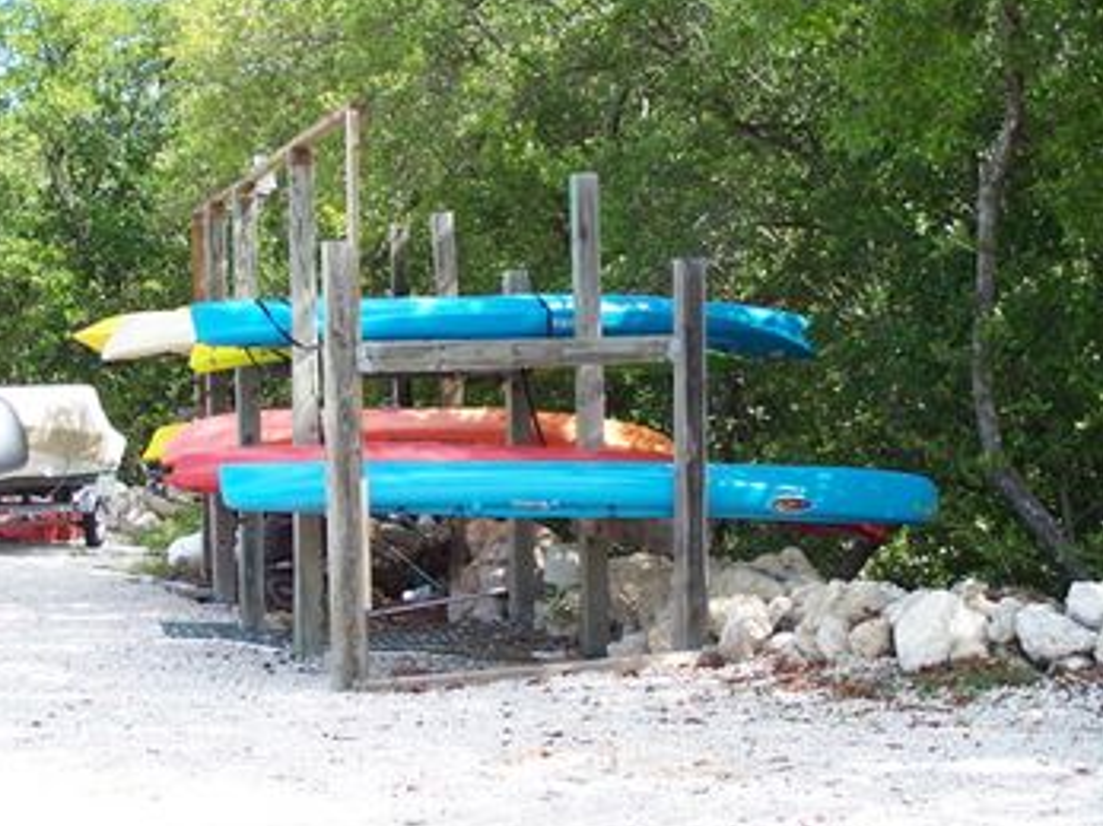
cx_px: 521
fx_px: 2262
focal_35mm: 71
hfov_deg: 27.4
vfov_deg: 20.7
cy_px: 423
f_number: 3.2
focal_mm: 11.1
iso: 80
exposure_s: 1/250
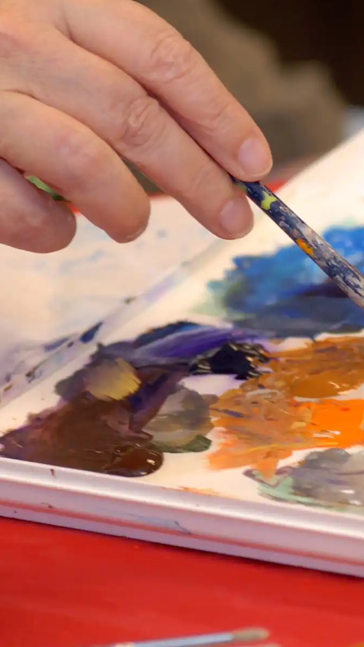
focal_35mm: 218
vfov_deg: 9.9
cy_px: 332
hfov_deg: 5.5
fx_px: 3742
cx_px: 422
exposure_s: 1/60
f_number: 4.5
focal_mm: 86
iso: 400
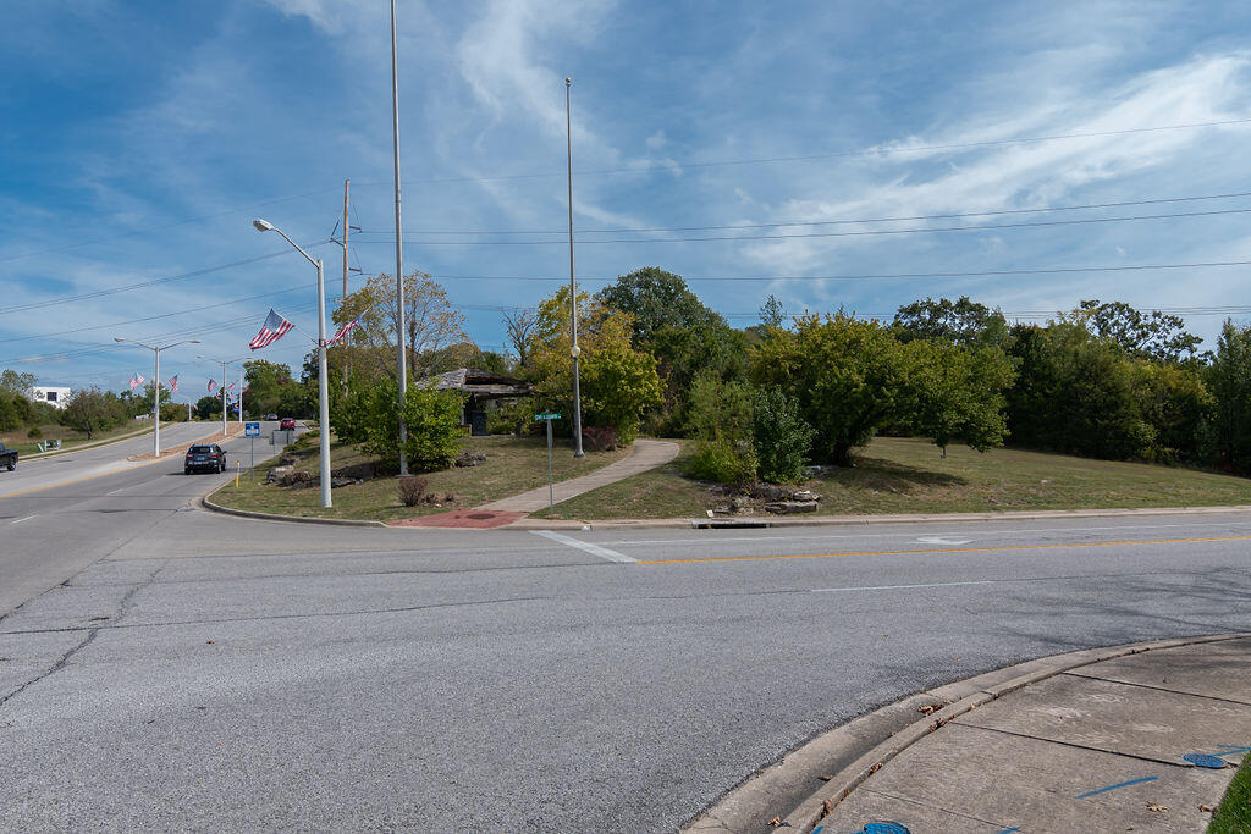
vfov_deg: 53.1
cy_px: 417
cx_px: 626
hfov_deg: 73.7
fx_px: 834
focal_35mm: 24
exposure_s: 1/800
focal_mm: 16
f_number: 8
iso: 400
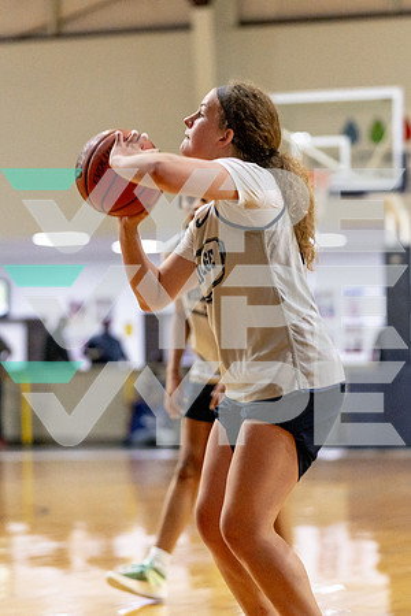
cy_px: 308
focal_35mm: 152
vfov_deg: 13.6
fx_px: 2594
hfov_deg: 9.1
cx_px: 206
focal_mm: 101
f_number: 2.8
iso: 2500
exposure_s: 1/800
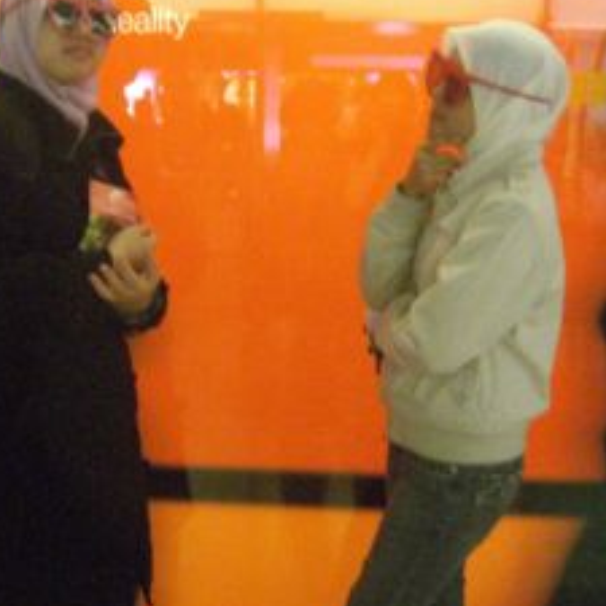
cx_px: 224
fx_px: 1327
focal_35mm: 67
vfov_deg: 25.7
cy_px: 325
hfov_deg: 25.6
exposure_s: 1/20
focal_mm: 7.9
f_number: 2.8
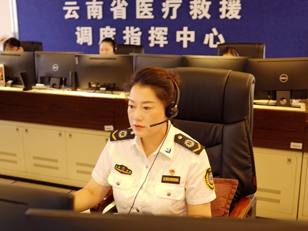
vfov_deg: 35.1
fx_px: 365
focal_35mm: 41
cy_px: 114
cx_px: 151
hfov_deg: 45.8
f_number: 4
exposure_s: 1/2.5
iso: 80
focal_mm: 37
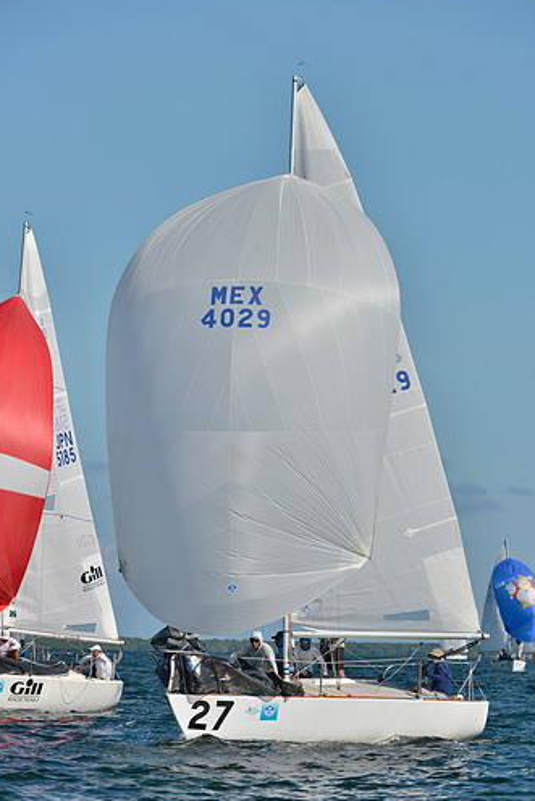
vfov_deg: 8.8
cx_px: 295
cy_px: 447
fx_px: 5212
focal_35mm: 234
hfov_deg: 5.9
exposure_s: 1/1250
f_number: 7.1
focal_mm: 200
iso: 200
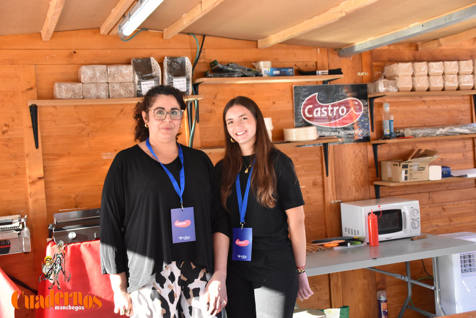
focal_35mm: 44
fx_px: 575
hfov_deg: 44.9
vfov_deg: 30.9
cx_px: 238
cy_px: 159
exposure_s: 1/1250
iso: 3200
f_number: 4
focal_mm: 29
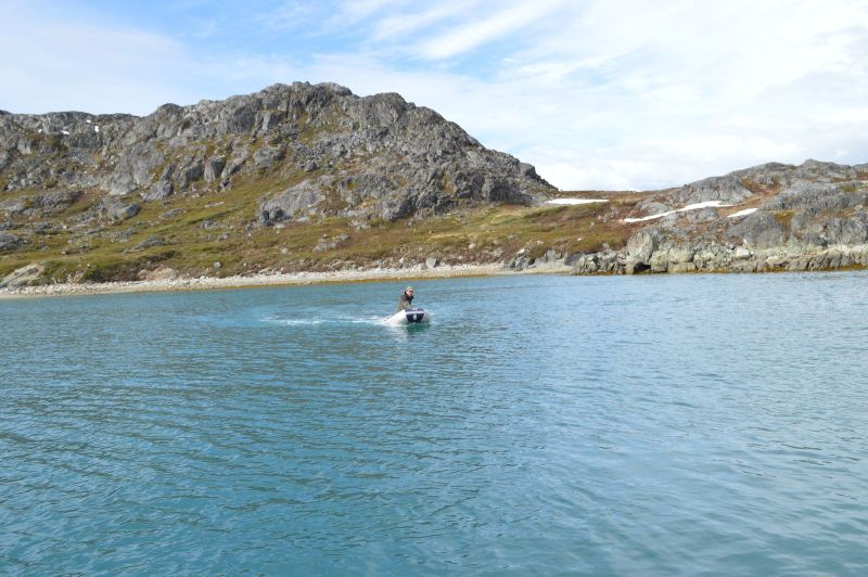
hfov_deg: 57.3
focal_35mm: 33
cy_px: 288
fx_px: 795
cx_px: 434
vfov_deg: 39.9
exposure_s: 1/200
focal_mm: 22
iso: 100
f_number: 7.1
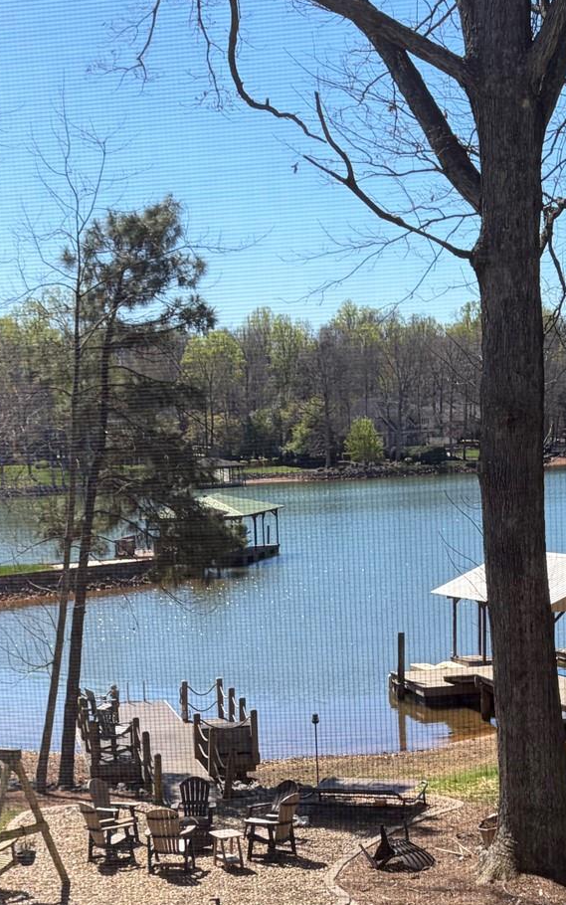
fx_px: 1530
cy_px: 727
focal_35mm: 62
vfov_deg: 32.1
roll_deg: +2.8
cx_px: 144
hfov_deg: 20.8
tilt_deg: -10.8
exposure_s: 1/1953
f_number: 1.6
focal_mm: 5.96
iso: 50
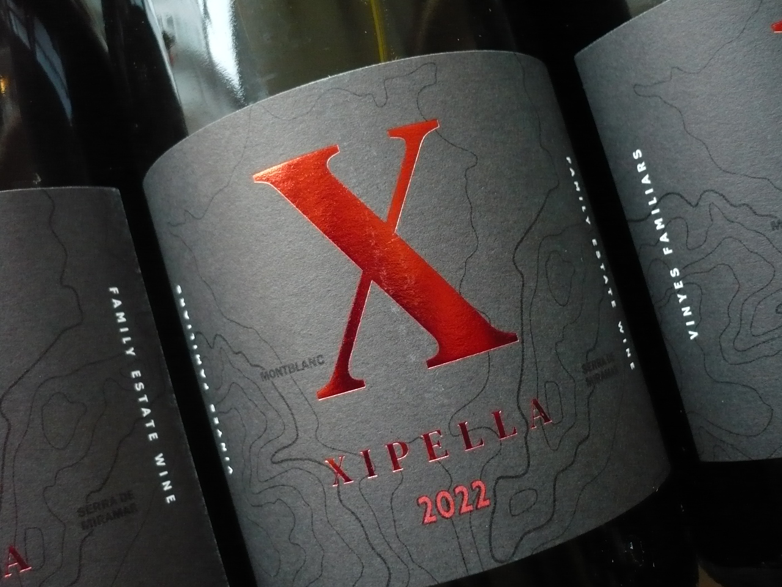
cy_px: 294
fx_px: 791
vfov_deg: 40.7
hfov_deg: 52.6
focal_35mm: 35
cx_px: 391
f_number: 2.8
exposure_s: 1/30
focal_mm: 5.8
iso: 400
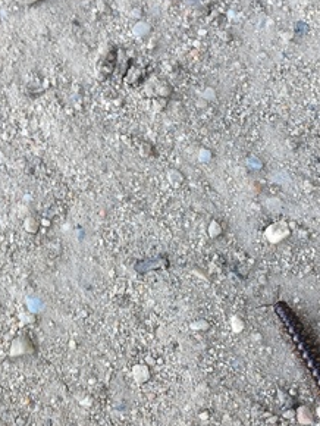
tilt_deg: -77.2
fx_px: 788
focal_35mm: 64
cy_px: 245
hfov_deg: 22.6
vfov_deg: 30.2
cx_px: 261
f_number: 2.2
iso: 32
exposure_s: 1/50
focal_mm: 4.15
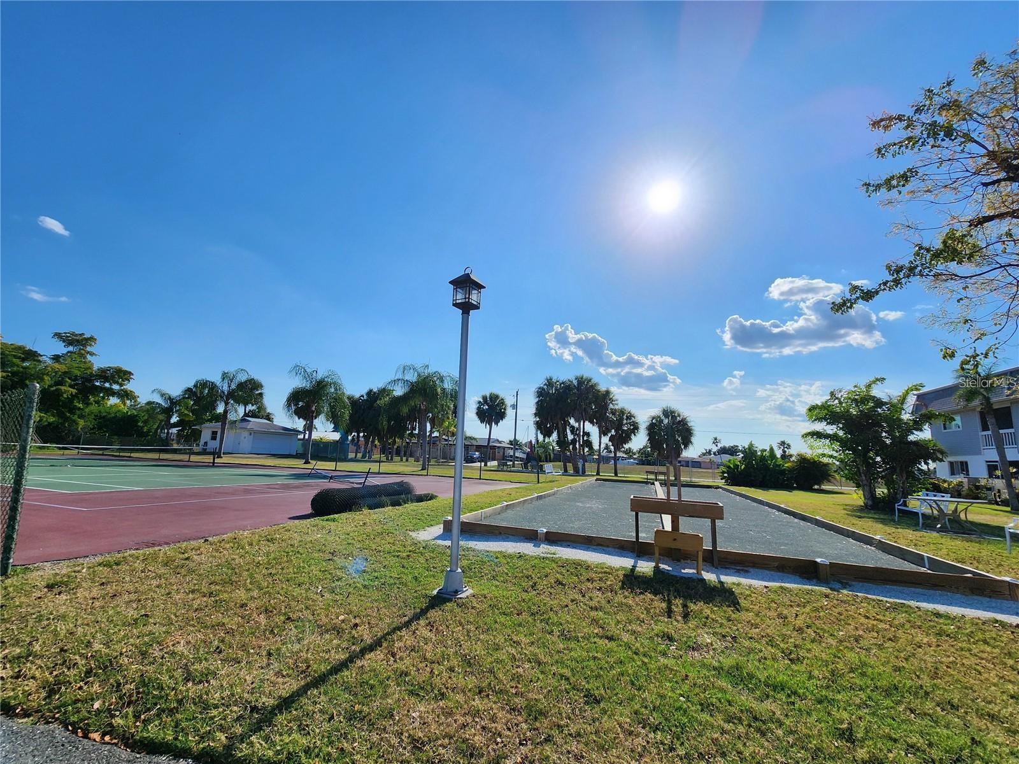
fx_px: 383
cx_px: 510
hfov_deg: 106.2
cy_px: 382
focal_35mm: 13
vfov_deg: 89.9
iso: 50
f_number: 2.2
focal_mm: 2.2
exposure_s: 1/5002
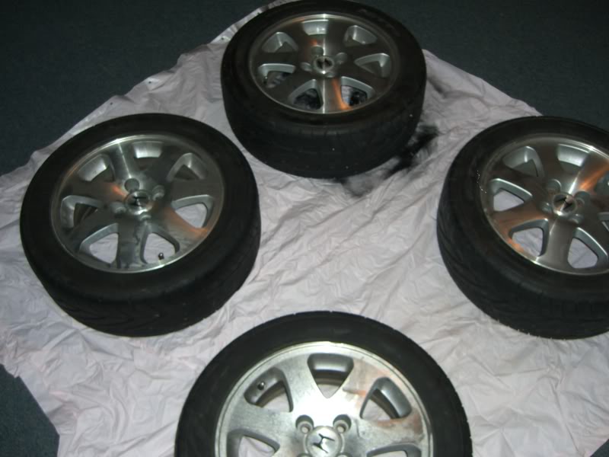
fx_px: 669
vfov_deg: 37.7
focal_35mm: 38
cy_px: 228
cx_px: 304
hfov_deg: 49.0
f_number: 2.8
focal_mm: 7.9
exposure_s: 1/60
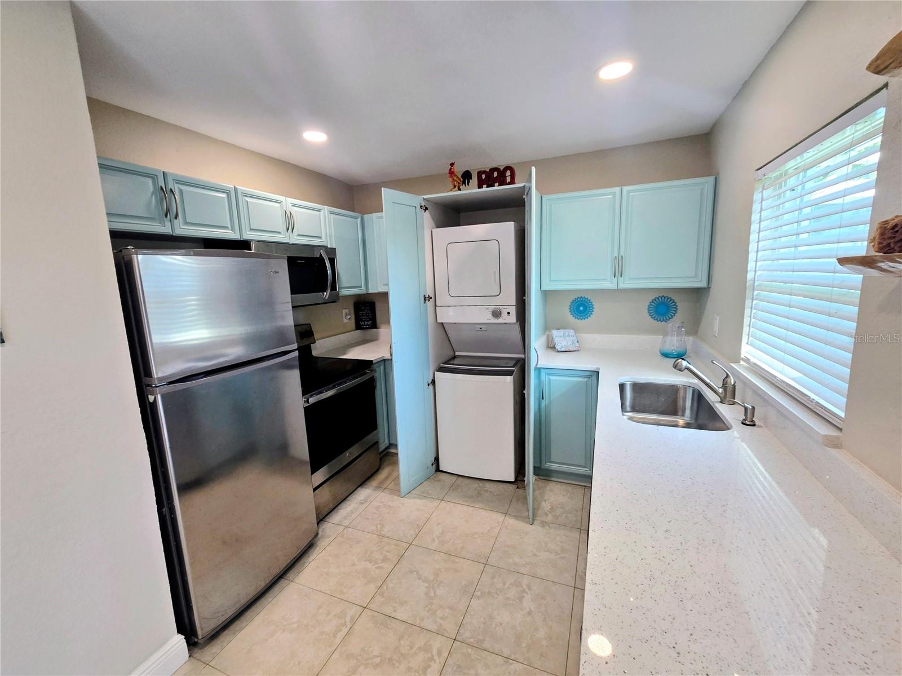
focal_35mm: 13
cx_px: 451
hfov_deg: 106.2
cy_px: 338
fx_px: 339
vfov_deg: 89.9
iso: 64
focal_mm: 2.2
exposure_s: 1/60
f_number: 2.2
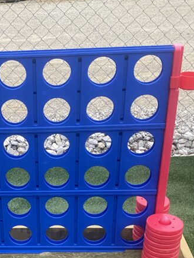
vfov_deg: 30.9
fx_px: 456
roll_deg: +3.1
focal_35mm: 61
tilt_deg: -28.3
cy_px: 204
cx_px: 18
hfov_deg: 23.4
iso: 400
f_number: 1.8
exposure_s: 1/60
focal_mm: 4.25
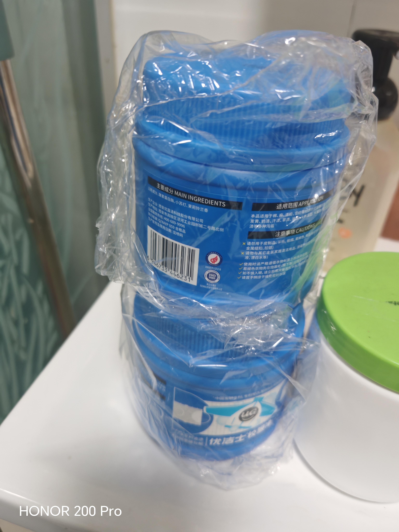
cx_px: 200
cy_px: 266
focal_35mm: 27
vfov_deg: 65.3
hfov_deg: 51.4
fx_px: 415
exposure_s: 1/50
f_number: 1.9
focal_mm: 6.67
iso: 500
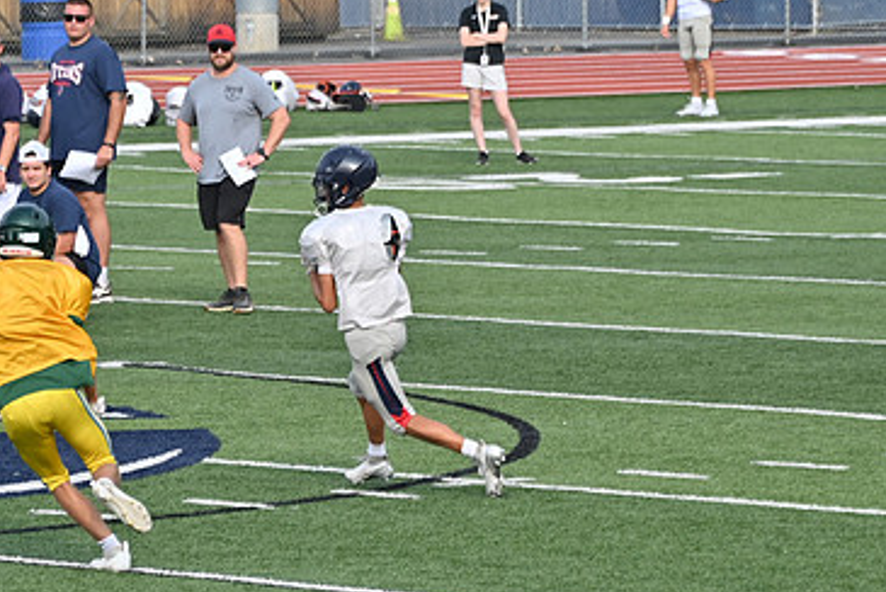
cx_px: 393
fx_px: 10566
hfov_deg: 4.8
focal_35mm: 429
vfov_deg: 3.2
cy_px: 297
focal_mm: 180
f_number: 5.6
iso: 250
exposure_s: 1/800
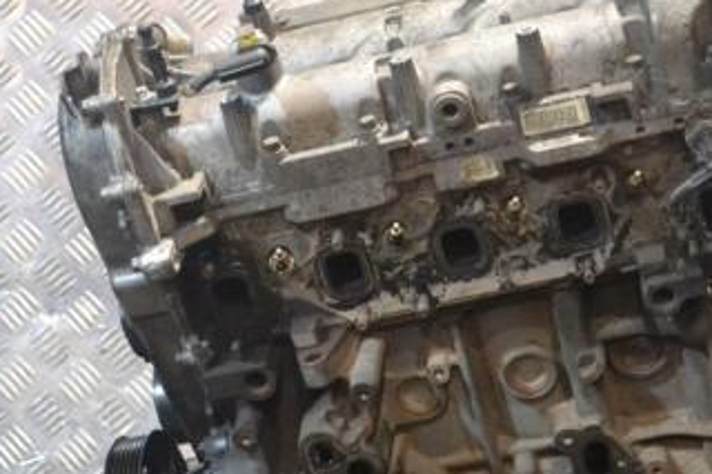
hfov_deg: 22.6
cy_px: 329
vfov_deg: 15.1
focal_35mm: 90
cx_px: 463
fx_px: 1779
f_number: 4.8
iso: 3200
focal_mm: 32
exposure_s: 1/80
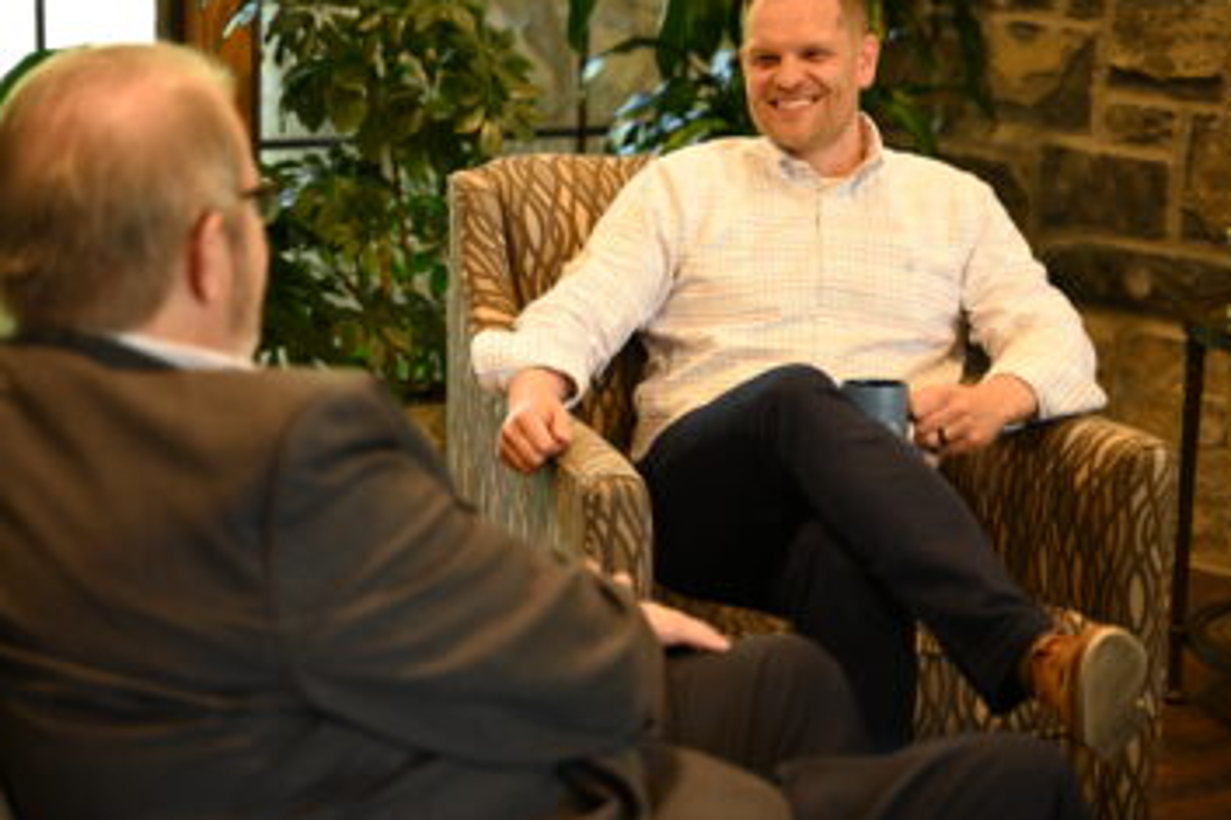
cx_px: 577
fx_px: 2871
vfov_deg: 16.2
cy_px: 368
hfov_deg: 24.2
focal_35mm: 84
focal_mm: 75
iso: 1250
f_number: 2.8
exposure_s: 1/160
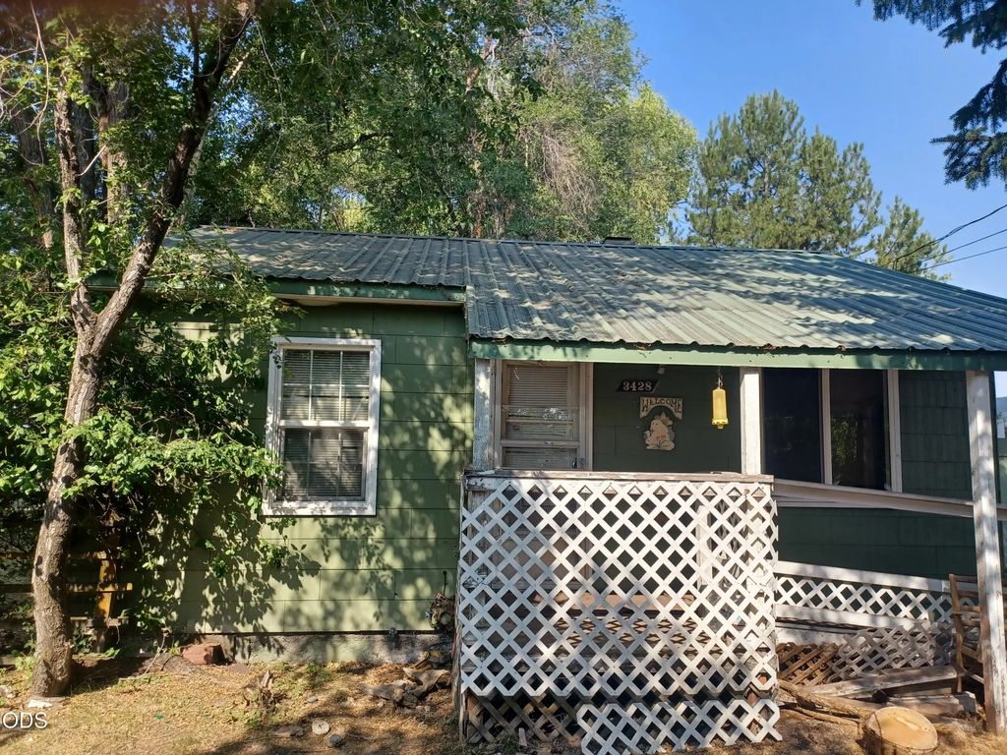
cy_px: 378
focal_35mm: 25
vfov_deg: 54.9
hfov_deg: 69.4
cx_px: 504
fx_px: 727
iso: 32
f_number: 1.8
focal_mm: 4.6
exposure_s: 1/198
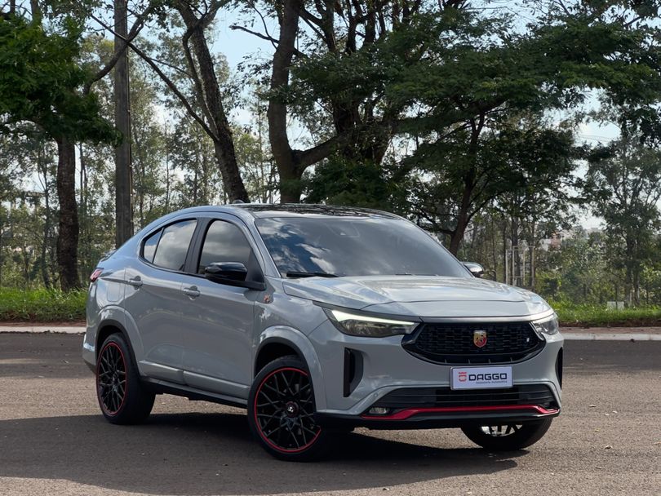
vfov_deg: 19.1
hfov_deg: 25.3
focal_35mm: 77
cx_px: 330
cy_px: 248
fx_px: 1471
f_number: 2.8
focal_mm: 9
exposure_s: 1/333
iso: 25
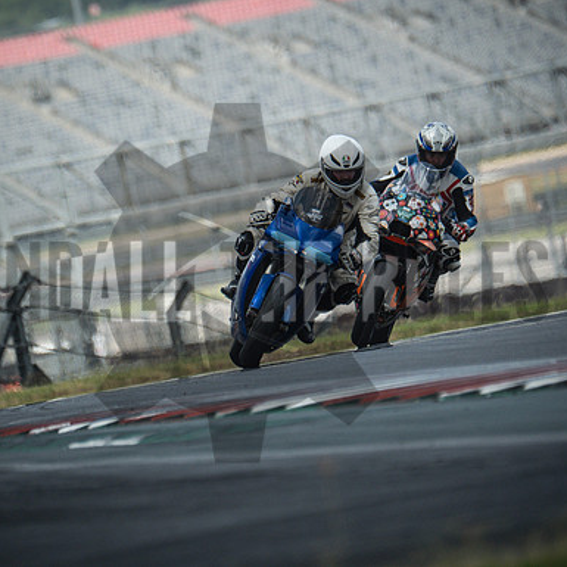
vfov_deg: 2.3
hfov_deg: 2.3
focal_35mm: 769
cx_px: 237
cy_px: 284
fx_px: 14251
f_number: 5.6
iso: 1000
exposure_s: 1/2000
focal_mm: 400
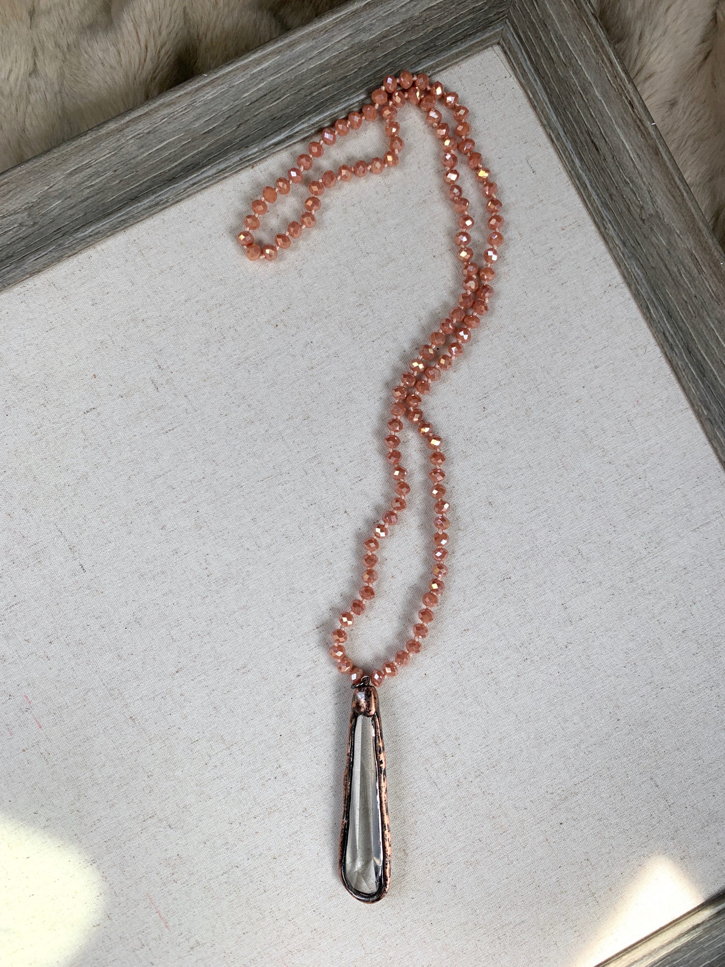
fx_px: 726
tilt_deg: -83.8
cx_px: 362
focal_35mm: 26
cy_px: 484
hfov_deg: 53.1
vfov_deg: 67.3
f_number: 1.8
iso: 25
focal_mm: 4.25
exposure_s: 1/433
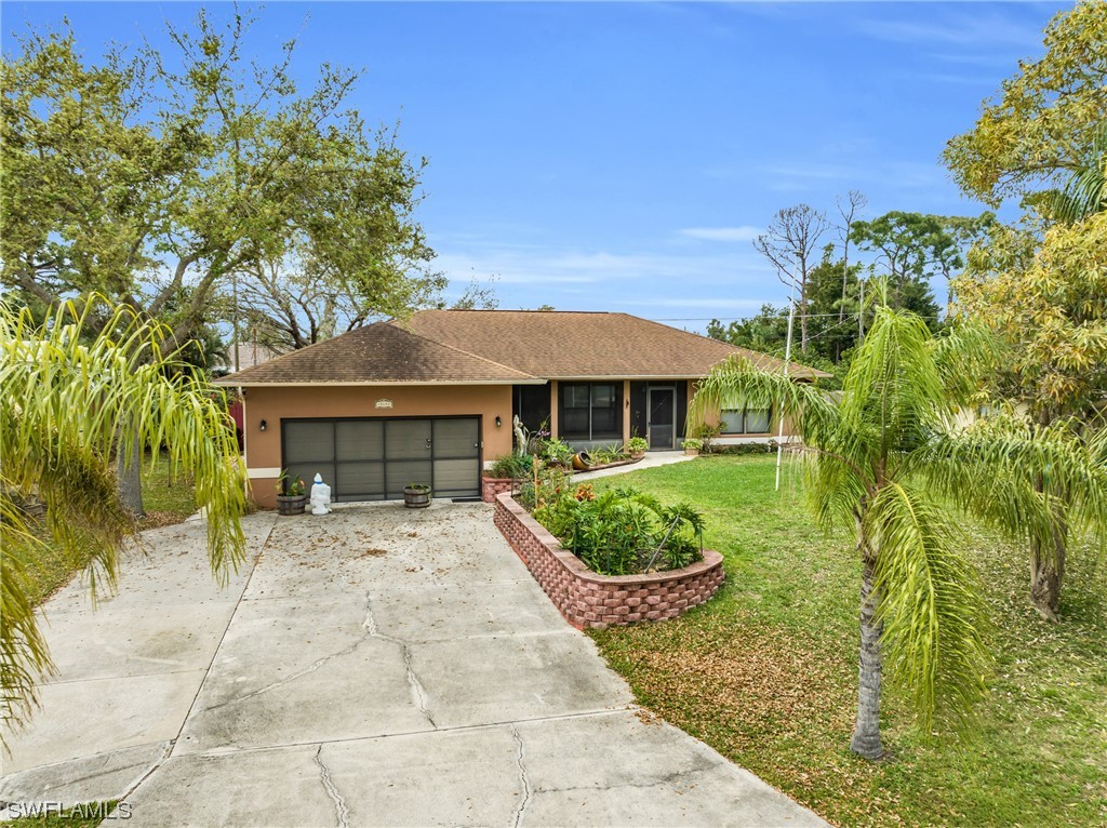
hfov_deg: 71.6
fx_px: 767
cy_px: 414
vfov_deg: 56.7
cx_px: 554
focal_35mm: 24
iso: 100
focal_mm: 12.29
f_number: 4
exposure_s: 1/30
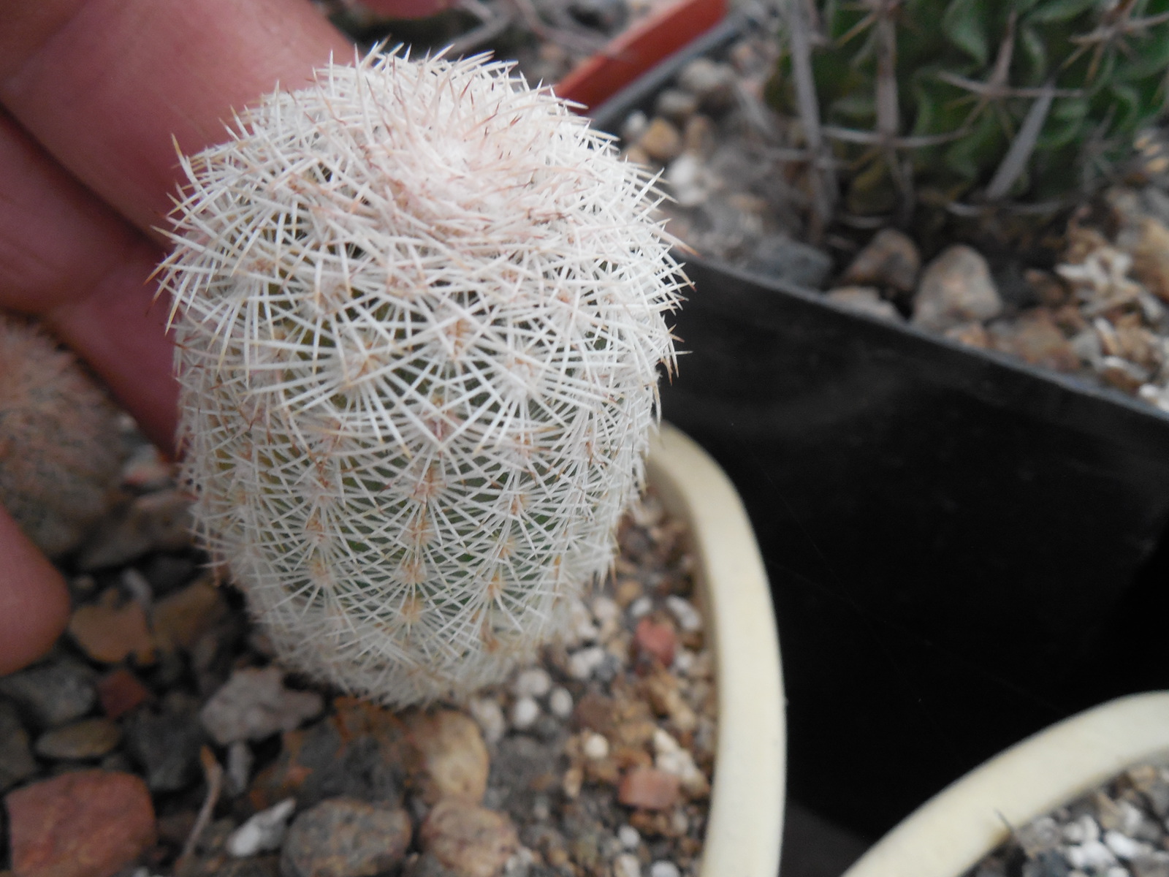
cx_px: 584
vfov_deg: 45.4
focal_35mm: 31
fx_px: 1047
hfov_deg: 58.4
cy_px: 438
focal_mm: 5.6
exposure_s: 1/30
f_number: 3.6
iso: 400
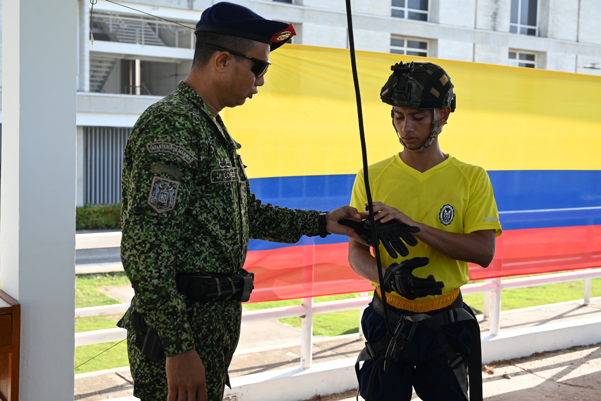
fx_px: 751
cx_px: 306
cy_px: 199
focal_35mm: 45
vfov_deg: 29.9
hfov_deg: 43.6
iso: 200
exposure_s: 1/250
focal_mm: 44
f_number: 5.6
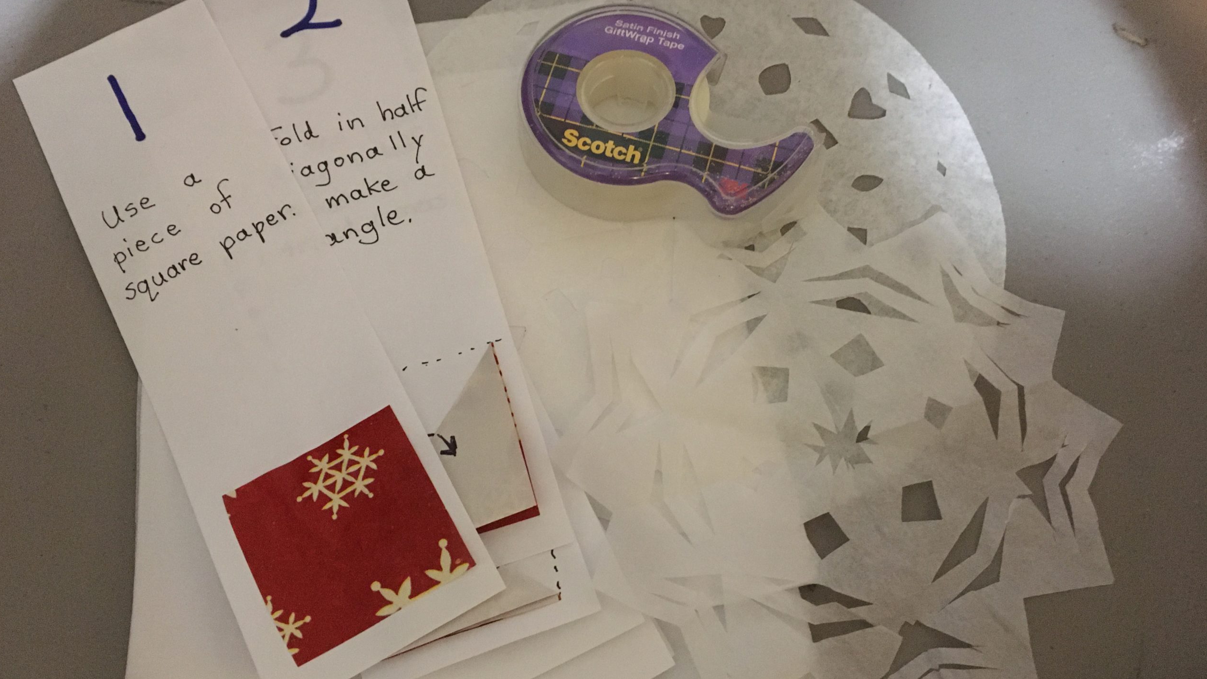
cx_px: 601
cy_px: 319
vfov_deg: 36.7
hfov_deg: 61.0
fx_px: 1024
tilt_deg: -67.2
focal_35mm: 32
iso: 500
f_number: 2.2
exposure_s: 1/15
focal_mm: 4.15
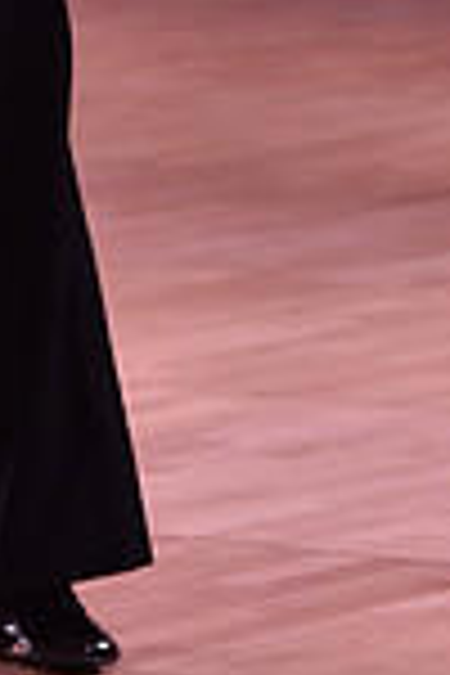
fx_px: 9449
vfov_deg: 4.1
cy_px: -320
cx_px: -340
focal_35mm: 504
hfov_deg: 2.7
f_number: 4.5
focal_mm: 130
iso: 1600
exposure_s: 1/250
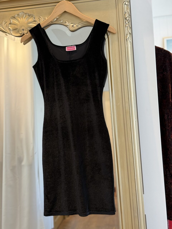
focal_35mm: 48
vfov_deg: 39.7
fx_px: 318
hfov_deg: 30.3
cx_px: 86
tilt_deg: -5.2
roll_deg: +4.4
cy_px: 114
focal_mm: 6.76
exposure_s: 1/137
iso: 50
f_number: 1.78
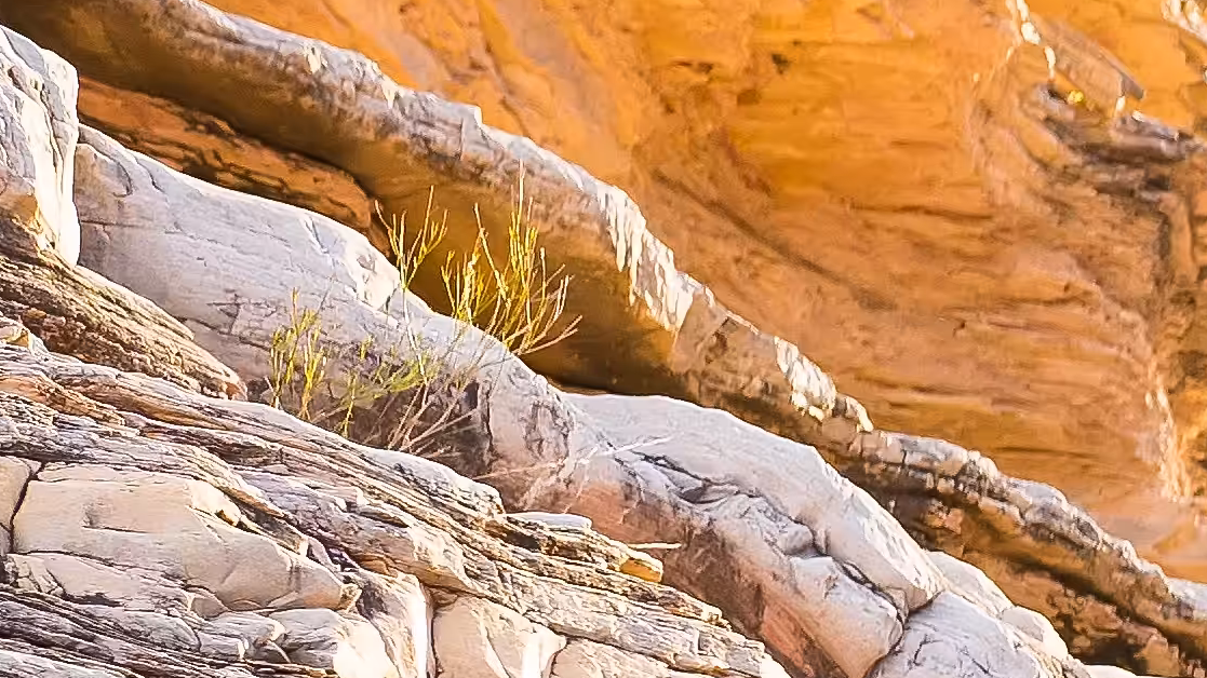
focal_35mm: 197
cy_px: 1325
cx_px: 3200
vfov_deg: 6.0
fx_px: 6304
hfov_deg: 9.4
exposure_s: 1/400
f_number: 4
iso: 500
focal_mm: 35
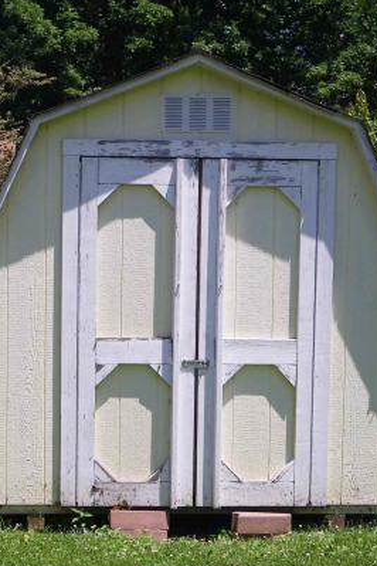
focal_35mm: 80
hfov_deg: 17.0
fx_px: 1257
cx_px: 131
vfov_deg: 25.3
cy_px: 345
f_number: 3.3
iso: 64
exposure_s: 1/500
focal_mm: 8.2
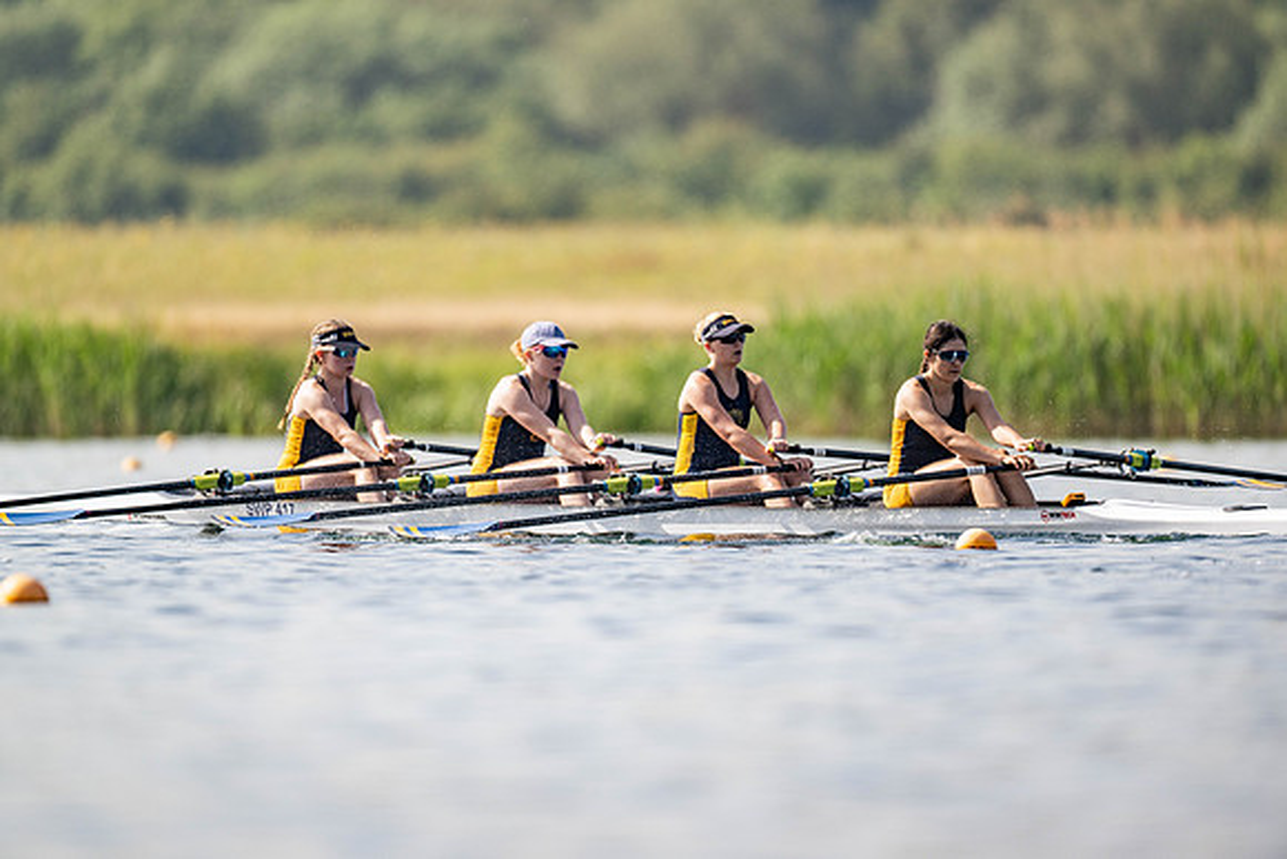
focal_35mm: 600
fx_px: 21454
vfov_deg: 2.3
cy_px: 430
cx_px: 644
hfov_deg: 3.4
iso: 160
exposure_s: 1/2500
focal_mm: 600
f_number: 4
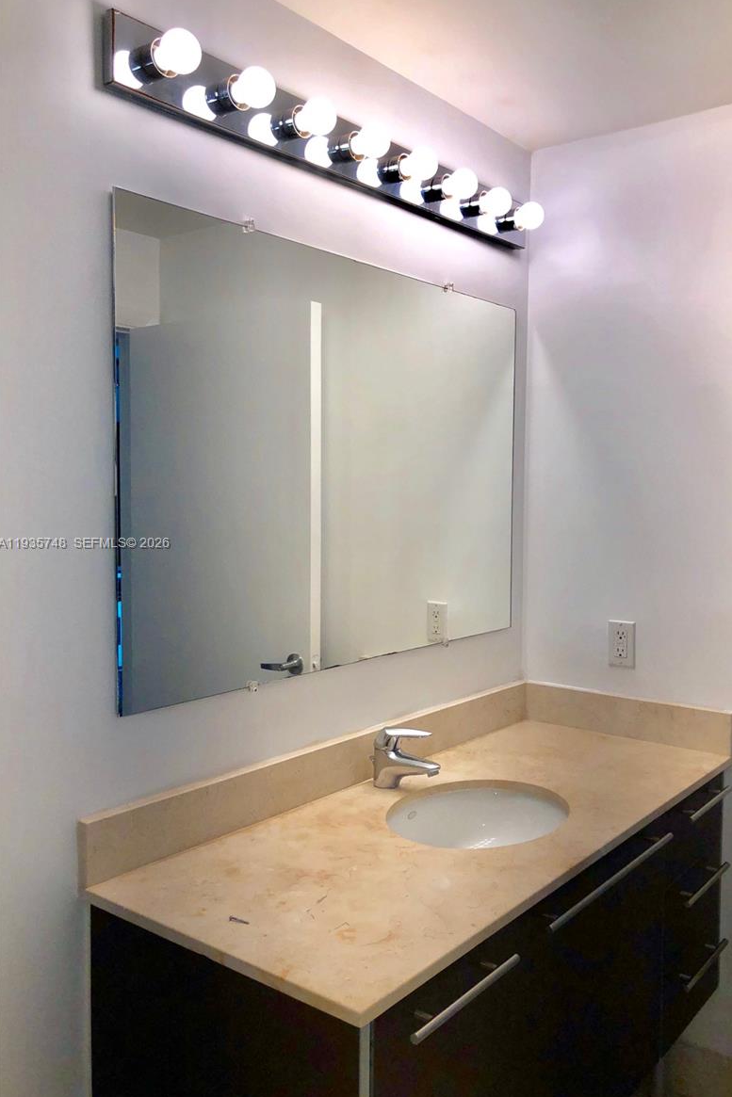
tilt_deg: -2.5
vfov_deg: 61.9
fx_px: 915
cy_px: 544
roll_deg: -0.3
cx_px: 419
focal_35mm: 30
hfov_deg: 43.5
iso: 20
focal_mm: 3.99
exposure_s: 1/564
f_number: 1.8
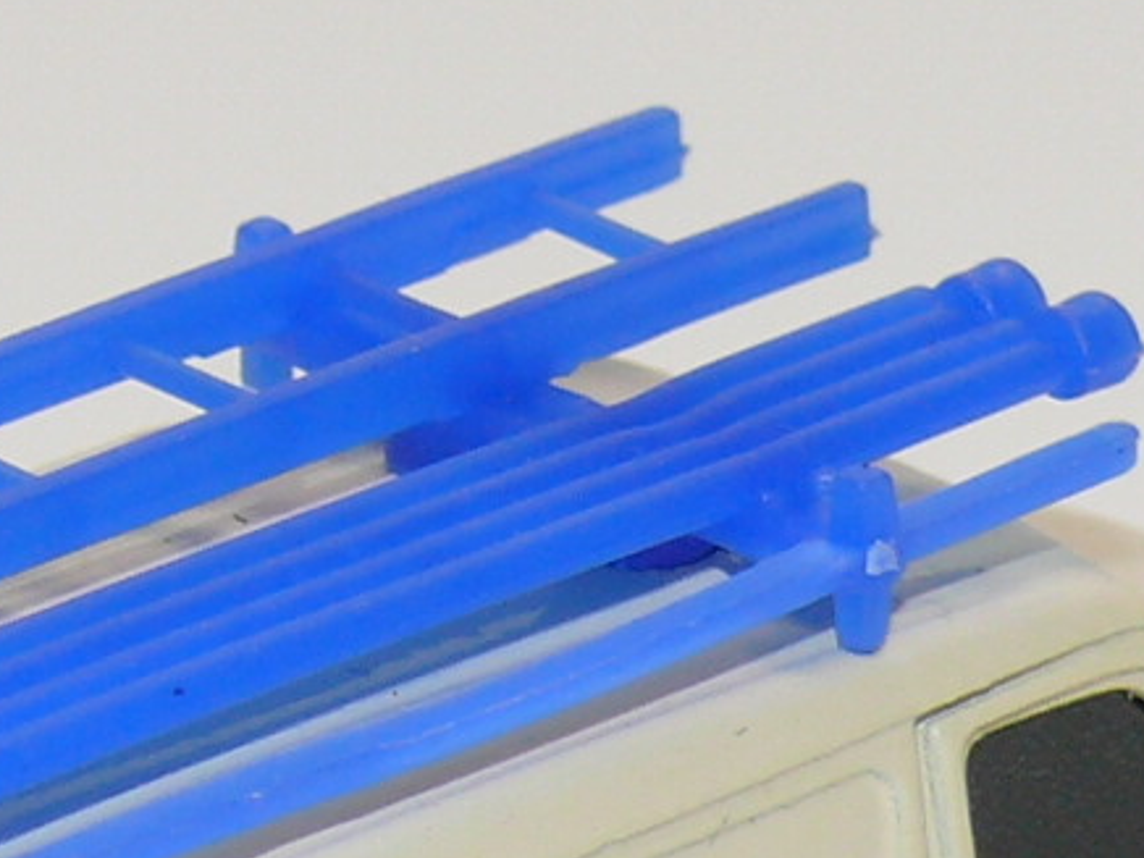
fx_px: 11765
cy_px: 1076
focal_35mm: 356
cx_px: 548
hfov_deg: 5.6
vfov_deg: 4.2
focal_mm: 13.1
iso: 100
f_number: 4
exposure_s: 1/30
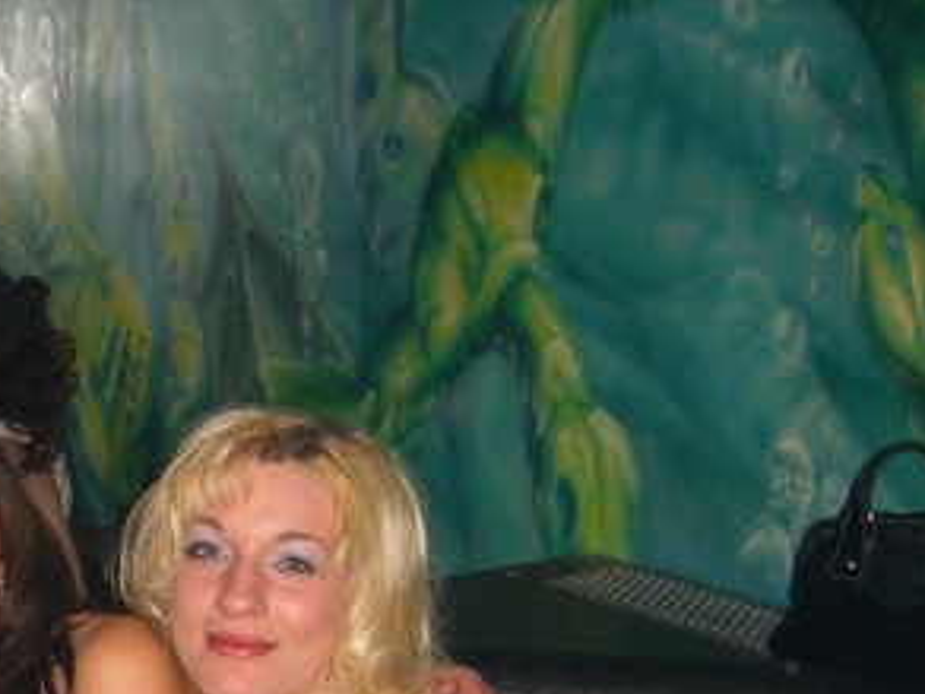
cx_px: -13
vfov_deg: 18.4
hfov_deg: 23.9
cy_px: 710
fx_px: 2084
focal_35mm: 78
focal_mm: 7.9
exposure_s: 1/60
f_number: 2.8
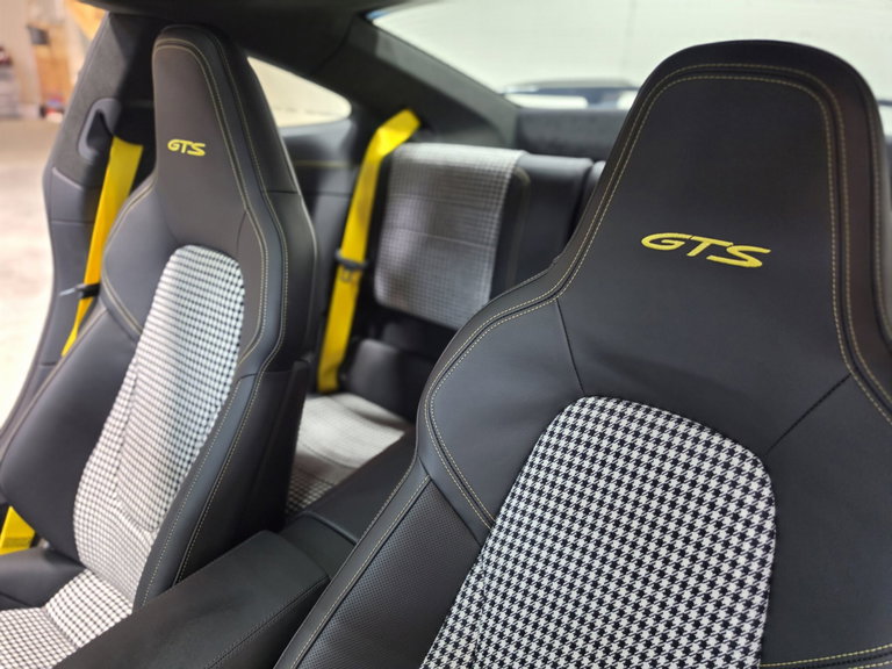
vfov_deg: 58.9
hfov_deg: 73.9
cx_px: 446
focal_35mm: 23
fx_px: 593
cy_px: 334
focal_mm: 6.5
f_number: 1.4
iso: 400
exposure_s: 1/120
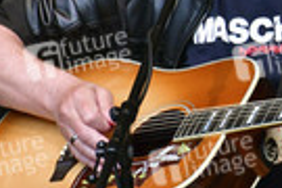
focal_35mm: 2497
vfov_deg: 0.6
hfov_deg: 0.8
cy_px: 4
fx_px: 19558
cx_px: 231
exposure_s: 1/400
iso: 2000
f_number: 5.6
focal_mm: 500
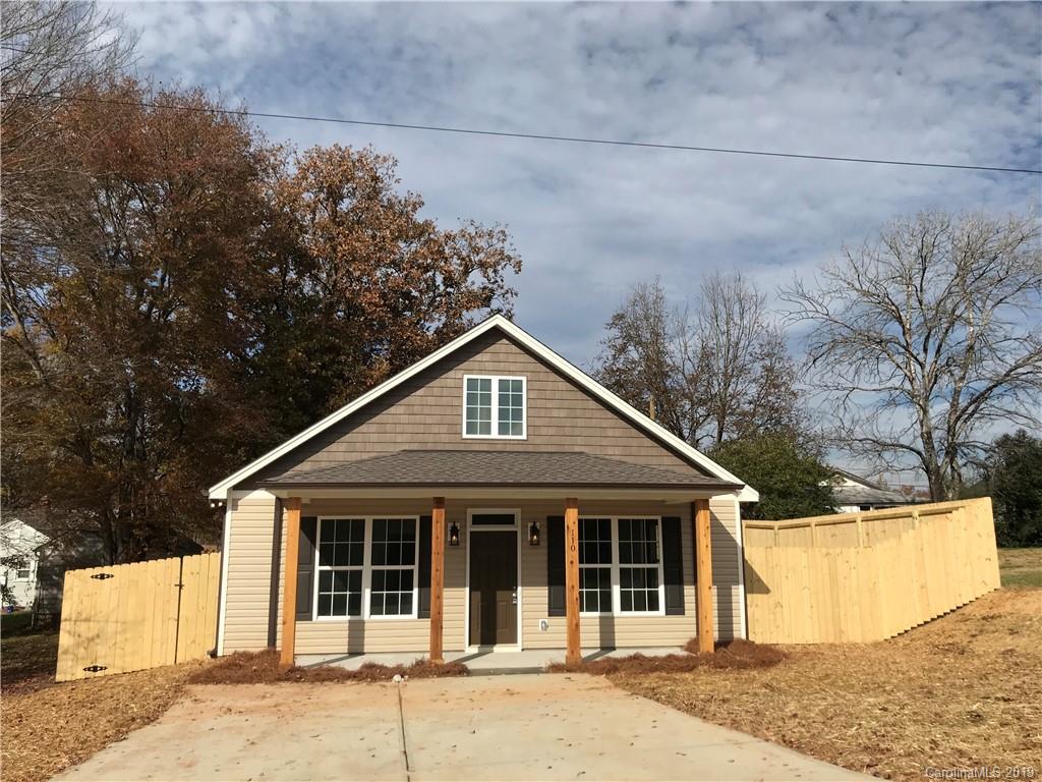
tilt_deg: +11.2
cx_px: 521
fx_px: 843
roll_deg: +0.2
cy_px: 391
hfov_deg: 63.4
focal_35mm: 28
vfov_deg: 49.7
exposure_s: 1/4367
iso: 20
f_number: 1.8
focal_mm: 3.99
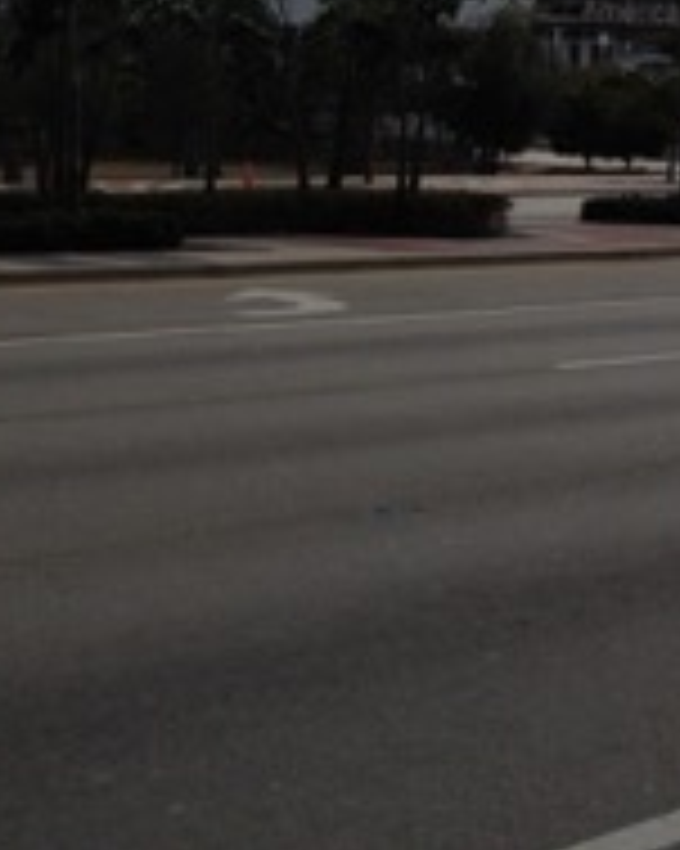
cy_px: -13
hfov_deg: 16.3
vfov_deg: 19.7
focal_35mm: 94
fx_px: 2367
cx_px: 315
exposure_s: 1/3460
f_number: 2.4
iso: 64
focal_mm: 4.28
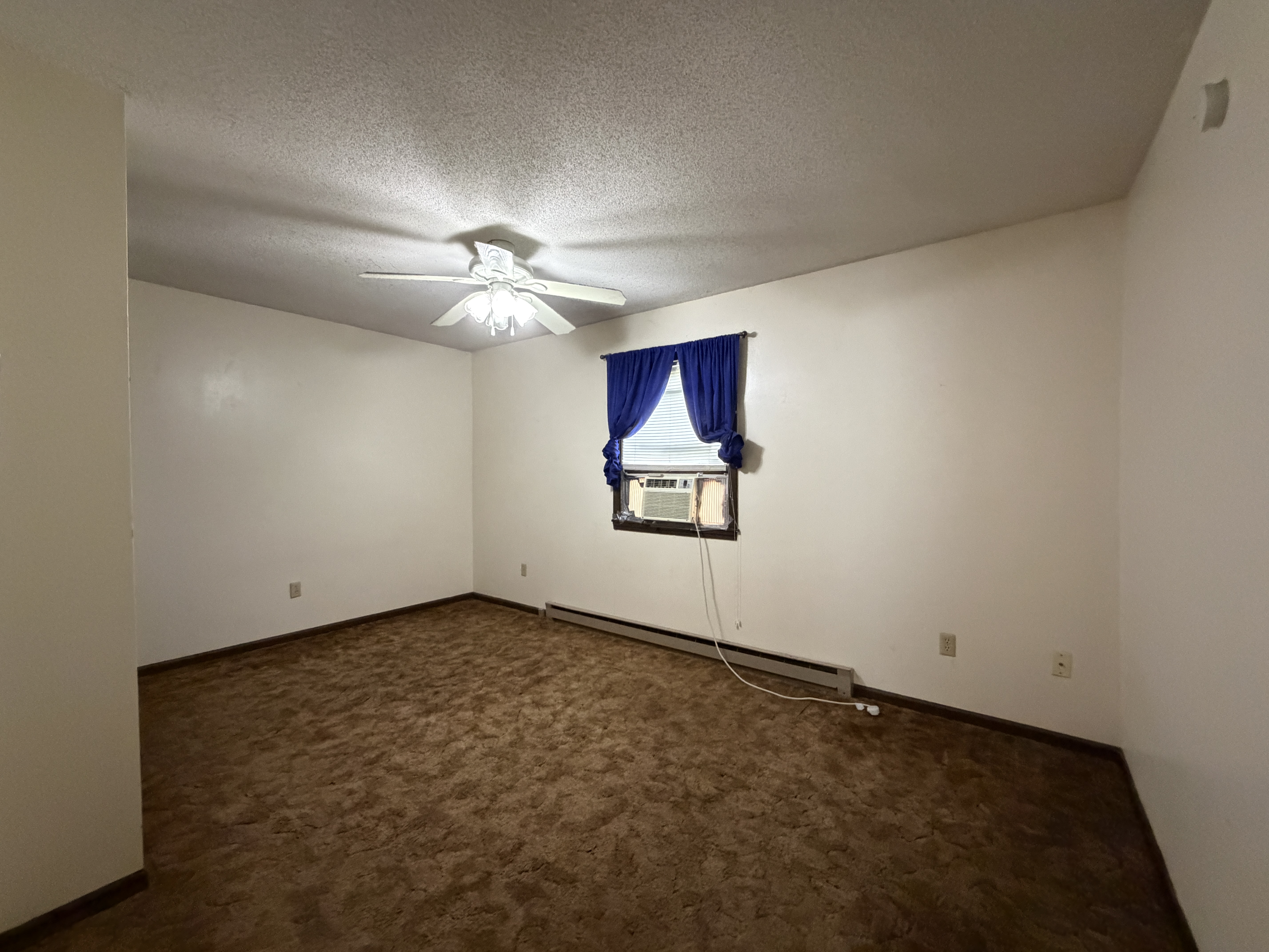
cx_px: 634
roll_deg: +1.0
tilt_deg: +0.6
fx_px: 513
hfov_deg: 102.1
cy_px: 476
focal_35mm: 14
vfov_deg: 85.7
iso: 1000
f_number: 2.2
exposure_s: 1/60
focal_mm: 2.22
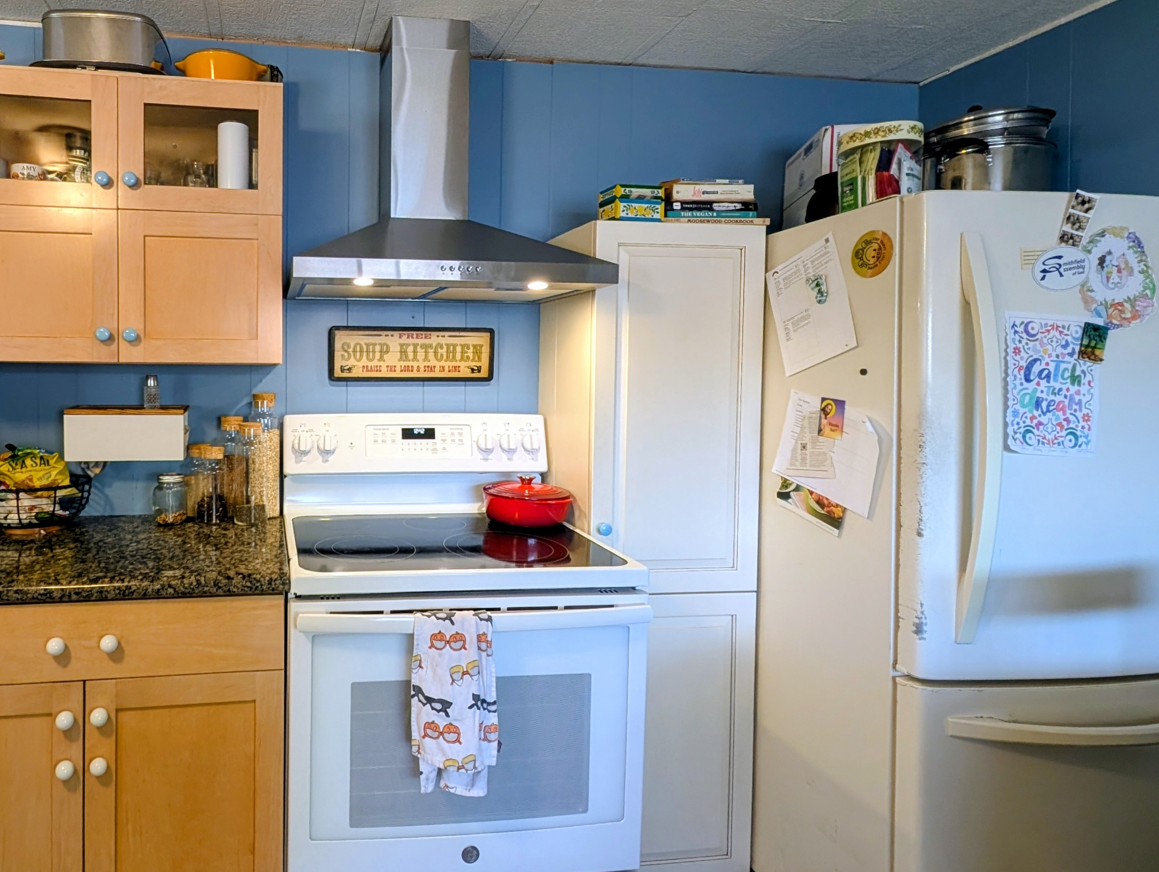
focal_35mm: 19
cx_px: 352
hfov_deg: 80.6
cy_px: 389
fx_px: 637
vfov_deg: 68.6
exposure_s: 1/23.8
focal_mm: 2.23
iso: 186
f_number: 1.95
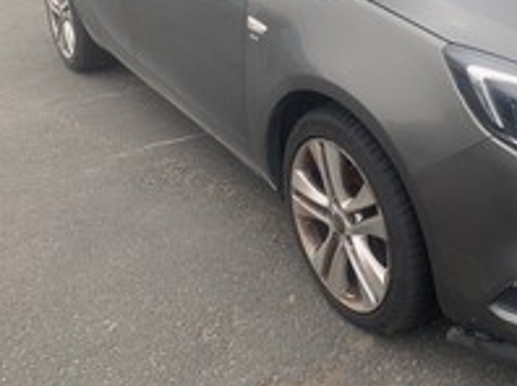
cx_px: 454
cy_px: 55
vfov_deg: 30.4
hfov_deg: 38.7
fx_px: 686
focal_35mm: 46
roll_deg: +1.8
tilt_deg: -16.3
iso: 25
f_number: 1.8
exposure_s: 1/193
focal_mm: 4.25
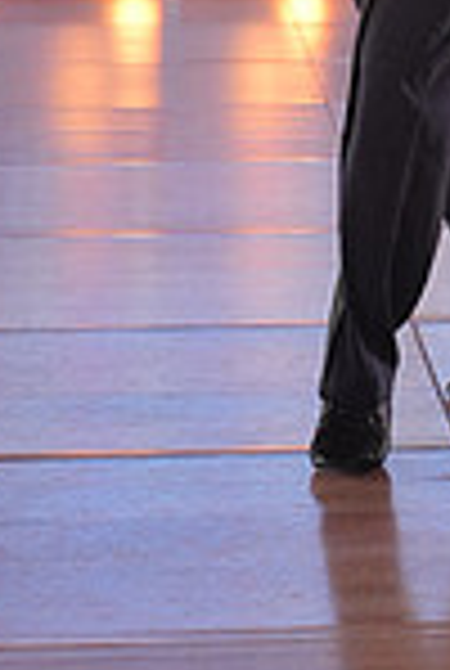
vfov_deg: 10.0
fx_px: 3770
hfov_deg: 6.7
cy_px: -216
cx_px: 659
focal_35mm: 202
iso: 1250
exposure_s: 1/400
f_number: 4
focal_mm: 52
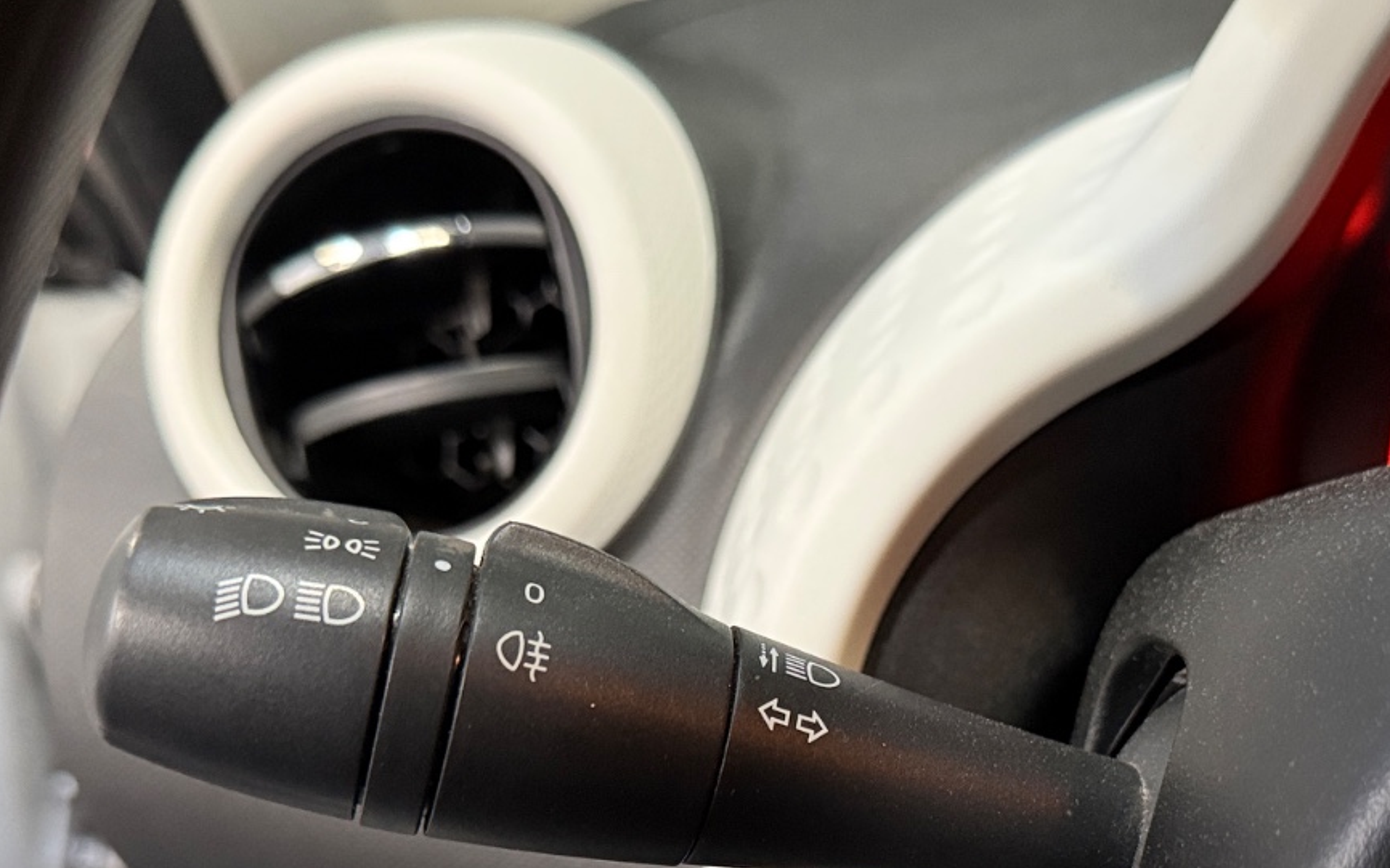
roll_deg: +1.9
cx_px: 803
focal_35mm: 47
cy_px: 793
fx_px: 1780
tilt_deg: -27.0
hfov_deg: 42.5
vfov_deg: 26.4
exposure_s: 1/33
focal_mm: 6.76
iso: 640
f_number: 1.78
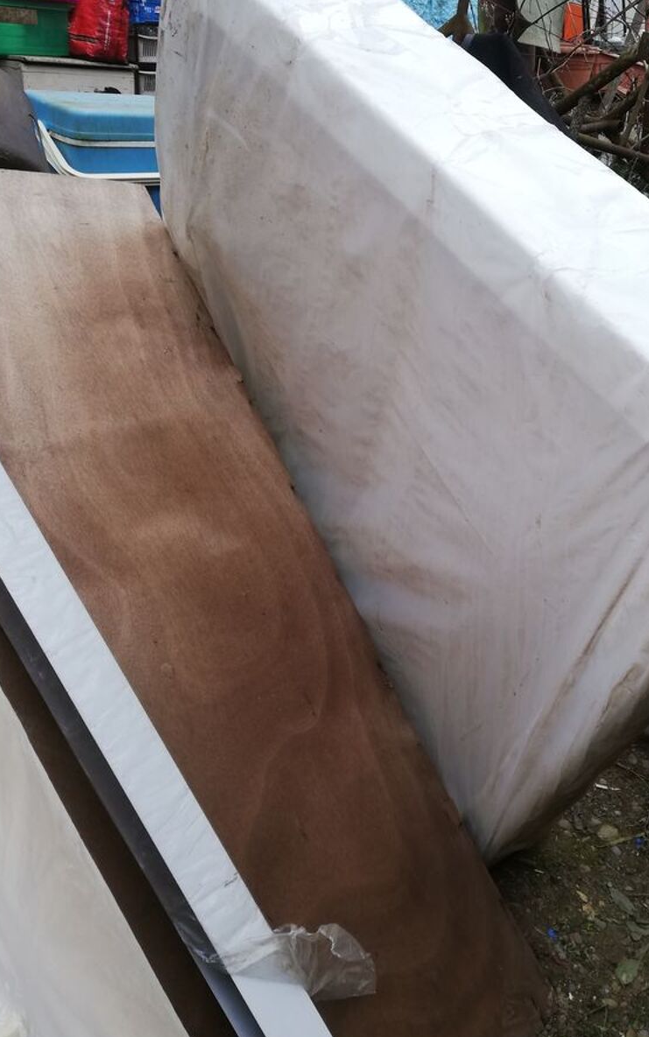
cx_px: 420
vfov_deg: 61.2
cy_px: 498
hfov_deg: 40.2
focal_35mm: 31
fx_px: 877
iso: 50
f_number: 2.2
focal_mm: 3.81
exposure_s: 1/146
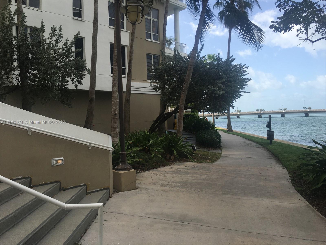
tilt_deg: +0.0
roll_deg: +1.6
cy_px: 122
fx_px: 273
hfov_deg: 61.7
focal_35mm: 29
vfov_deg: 48.2
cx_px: 163
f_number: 2.2
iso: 25
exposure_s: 1/905
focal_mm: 4.15
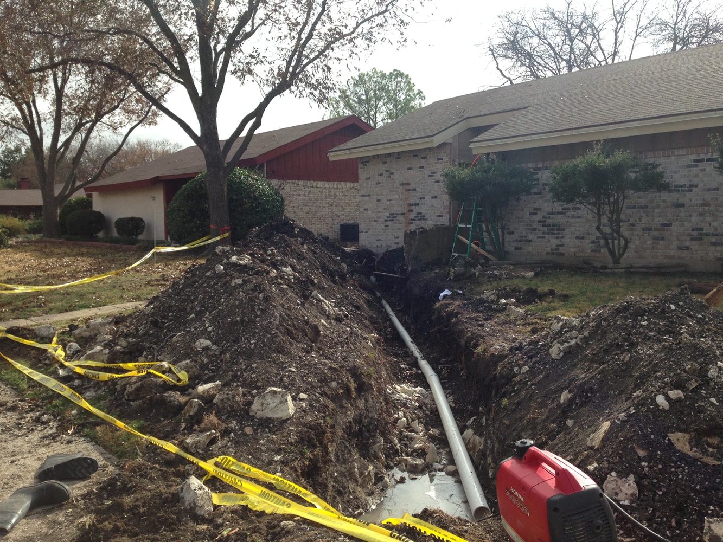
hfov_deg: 55.3
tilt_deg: -6.6
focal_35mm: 33
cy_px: 271
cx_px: 362
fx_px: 689
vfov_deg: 43.0
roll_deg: -1.3
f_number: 2.4
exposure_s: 1/1290
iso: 50
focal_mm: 4.12
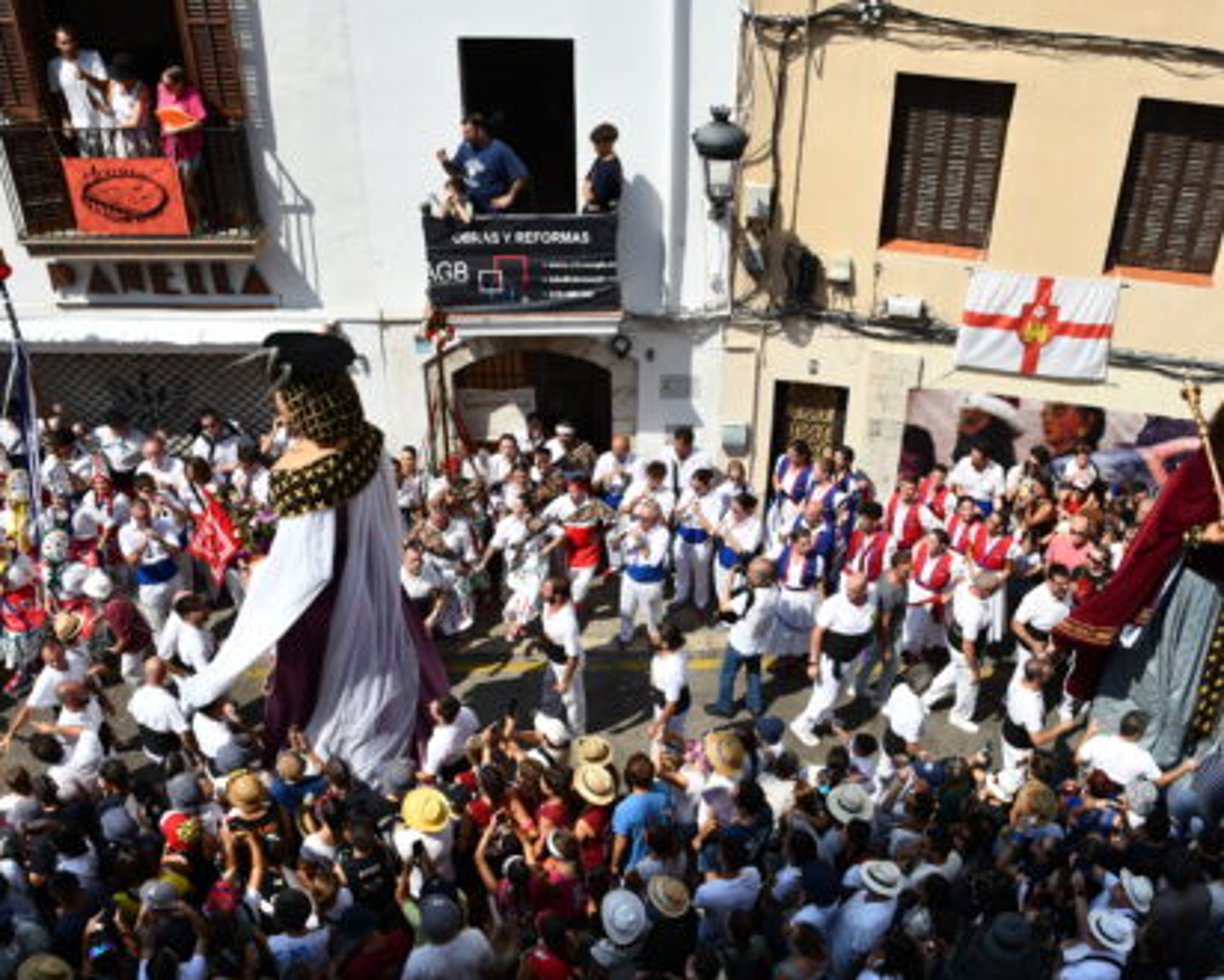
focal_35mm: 35
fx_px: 1268
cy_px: 548
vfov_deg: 42.2
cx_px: 707
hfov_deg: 51.3
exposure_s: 1/320
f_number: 9
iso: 100
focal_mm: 16
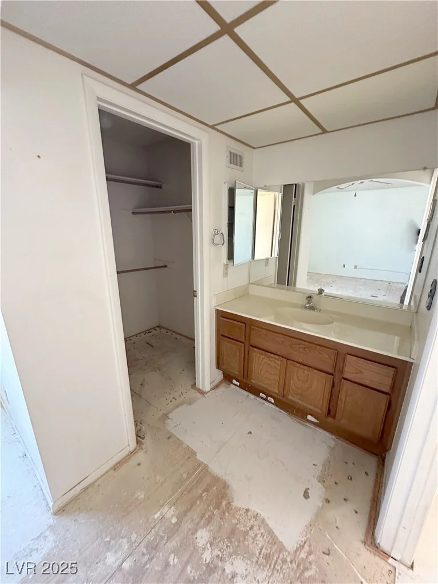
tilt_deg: -15.4
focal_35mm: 14
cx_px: 219
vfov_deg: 102.1
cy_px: 292
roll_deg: -0.5
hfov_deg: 85.7
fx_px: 236
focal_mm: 2.22
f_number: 2.2
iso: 500
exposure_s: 1/60
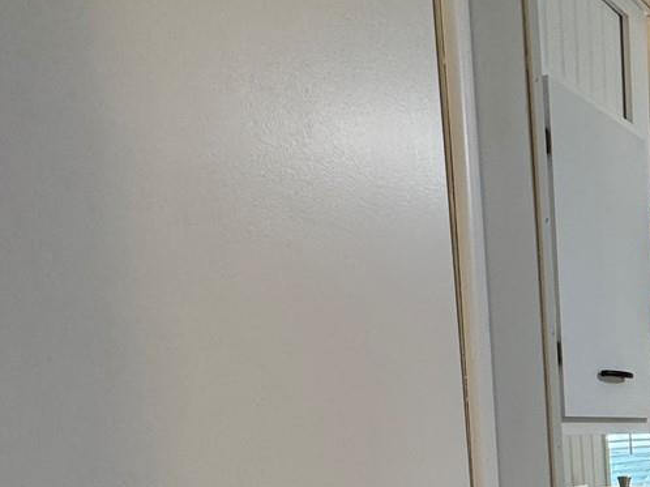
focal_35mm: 45
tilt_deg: -8.8
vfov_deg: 29.0
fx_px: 845
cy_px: 542
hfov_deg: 30.1
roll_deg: -0.4
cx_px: 908
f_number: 2.2
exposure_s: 1/60
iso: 200
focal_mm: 2.22
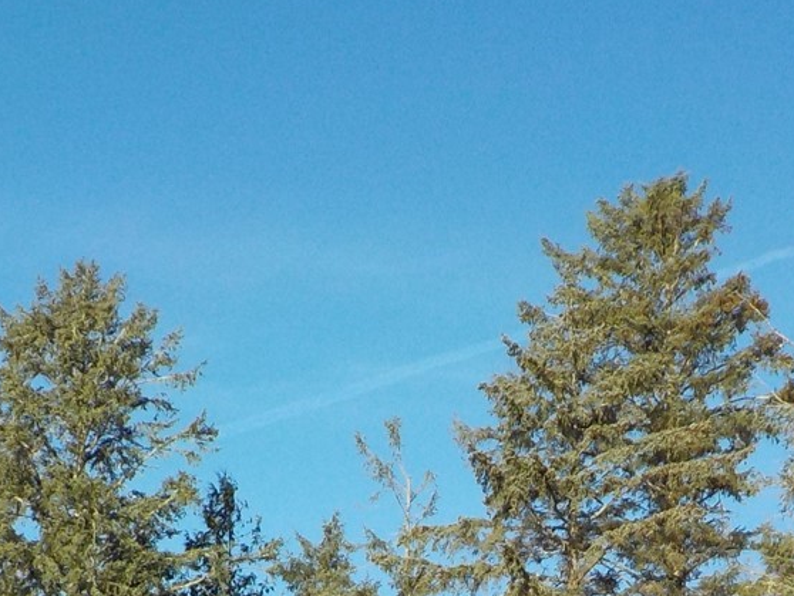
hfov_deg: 22.6
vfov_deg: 16.3
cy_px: 768
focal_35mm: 86
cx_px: 561
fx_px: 1973
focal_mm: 4.1
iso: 125
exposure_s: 1/1250
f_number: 3.3
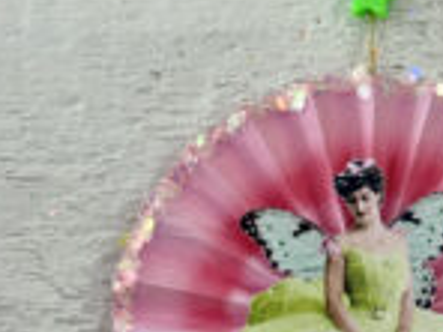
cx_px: 383
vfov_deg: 11.4
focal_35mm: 130
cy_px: 239
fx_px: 1664
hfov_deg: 15.0
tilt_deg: -83.4
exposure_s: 1/1114
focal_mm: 6.76
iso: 64
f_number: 1.78
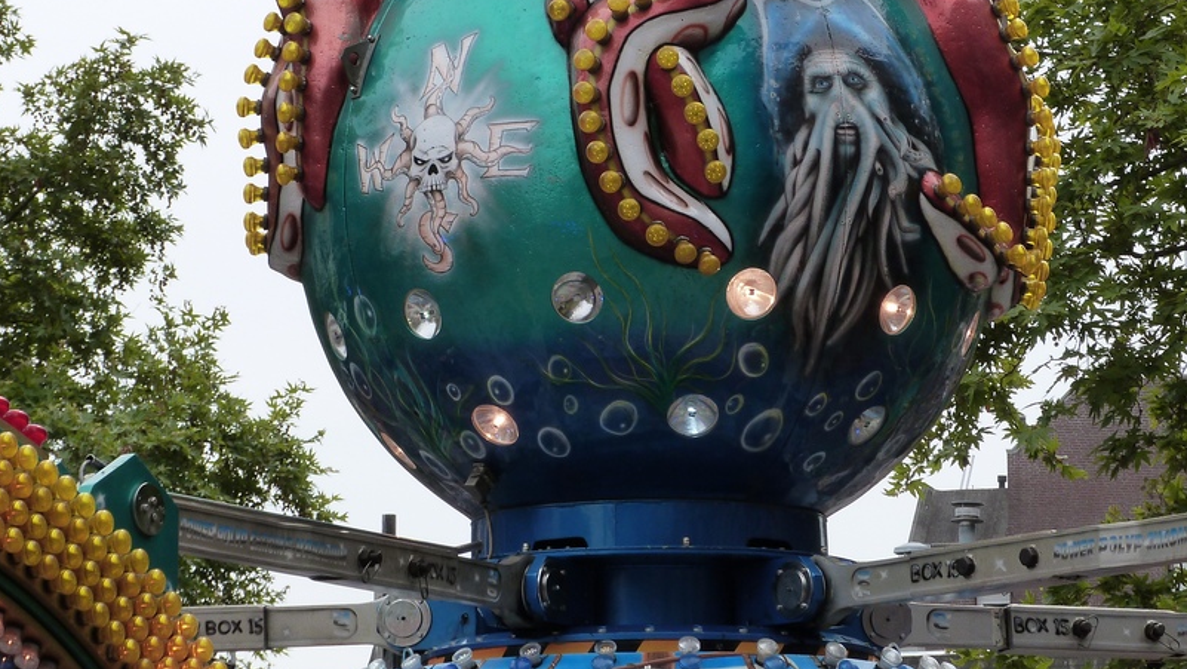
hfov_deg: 11.4
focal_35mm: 189
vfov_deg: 6.4
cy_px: 131
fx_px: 5950
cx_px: 676
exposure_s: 1/320
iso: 160
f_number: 5.6
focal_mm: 25
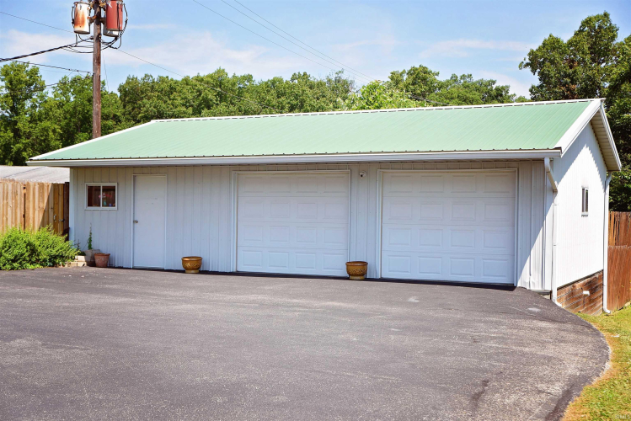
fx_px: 877
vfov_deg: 27.0
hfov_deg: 39.6
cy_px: 210
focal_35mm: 50
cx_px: 316
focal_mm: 50
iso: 200
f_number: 5
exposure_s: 1/1000
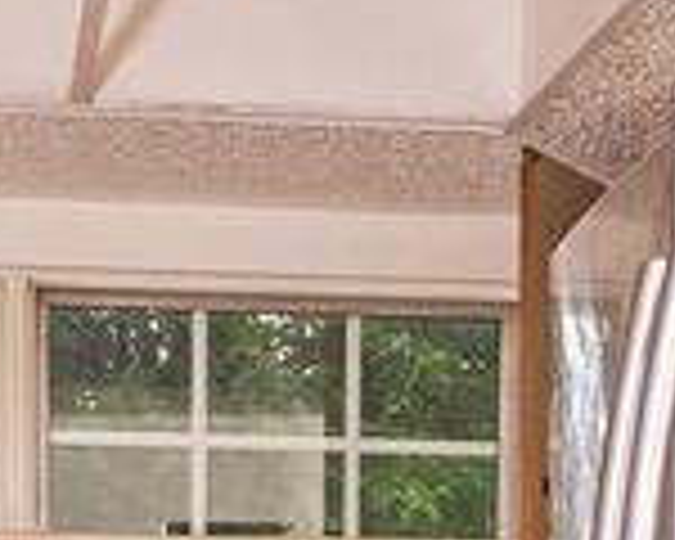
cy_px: 878
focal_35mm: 117
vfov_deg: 12.4
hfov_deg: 16.4
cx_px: 252
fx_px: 2337
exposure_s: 1/500
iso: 2000
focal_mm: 13
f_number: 4
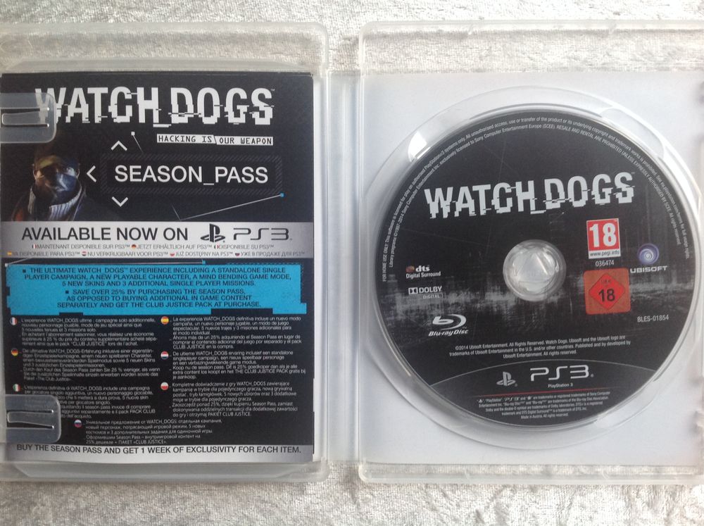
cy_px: 263
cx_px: 352
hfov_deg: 52.7
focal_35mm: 35
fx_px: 711
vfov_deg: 40.6
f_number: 2.4
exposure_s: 1/15
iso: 125
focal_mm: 4.28
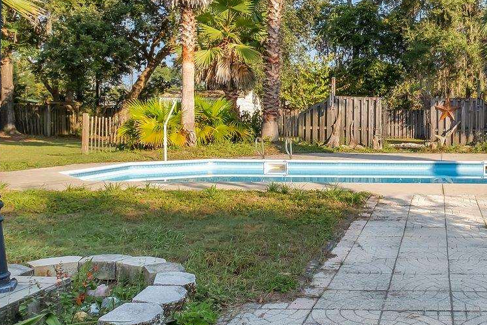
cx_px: 449
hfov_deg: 42.9
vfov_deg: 32.4
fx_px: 554
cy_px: 120
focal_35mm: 41
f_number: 8
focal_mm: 10
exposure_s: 1/280
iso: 400
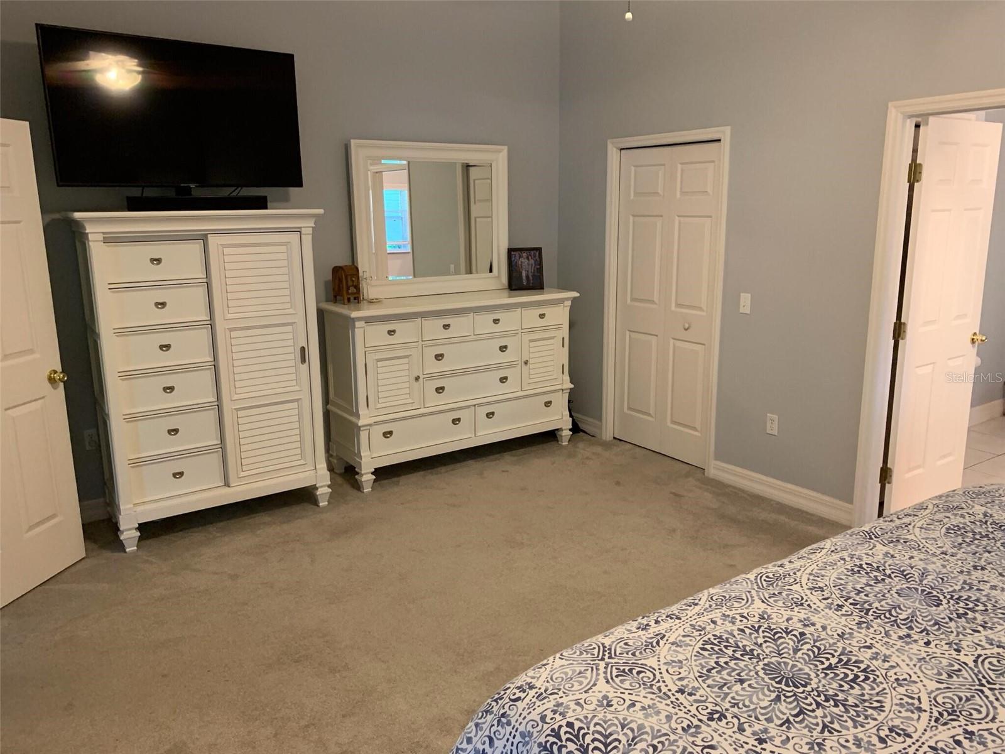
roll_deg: +1.1
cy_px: 377
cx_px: 502
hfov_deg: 67.3
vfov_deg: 53.1
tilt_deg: -11.1
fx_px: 755
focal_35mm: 26
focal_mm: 4.25
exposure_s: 1/40
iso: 250
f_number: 1.8
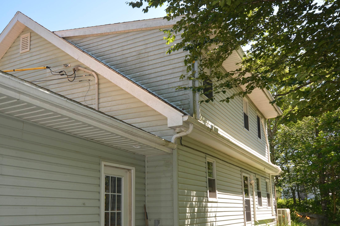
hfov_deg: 53.4
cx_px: 150
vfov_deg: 36.8
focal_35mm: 36
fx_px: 337
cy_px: 150
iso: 180
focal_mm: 17
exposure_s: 1/200
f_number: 5.3
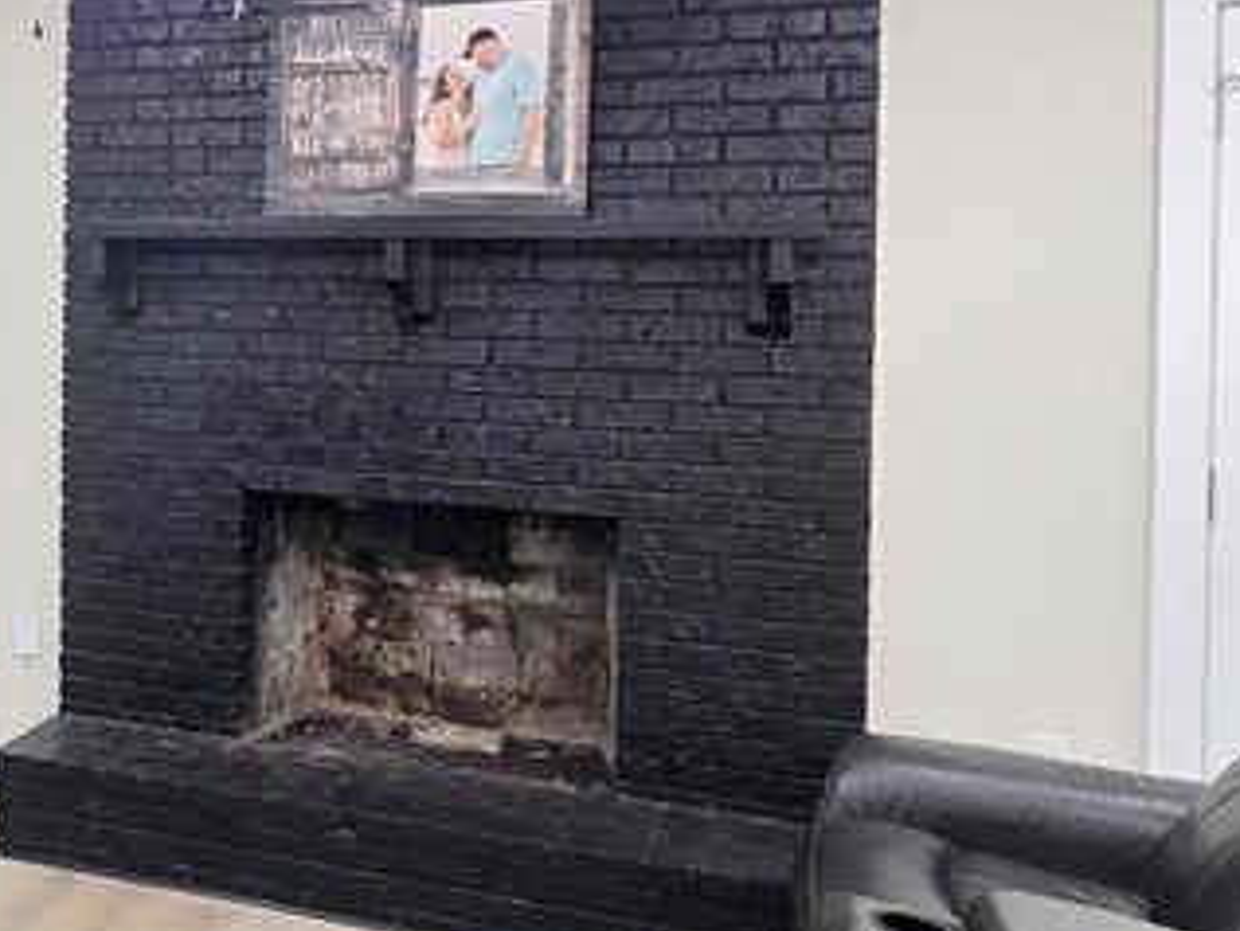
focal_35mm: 42
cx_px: -113
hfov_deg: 37.7
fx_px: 1505
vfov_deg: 34.0
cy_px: 301
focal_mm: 2.2
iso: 160
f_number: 2.2
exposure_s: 1/60
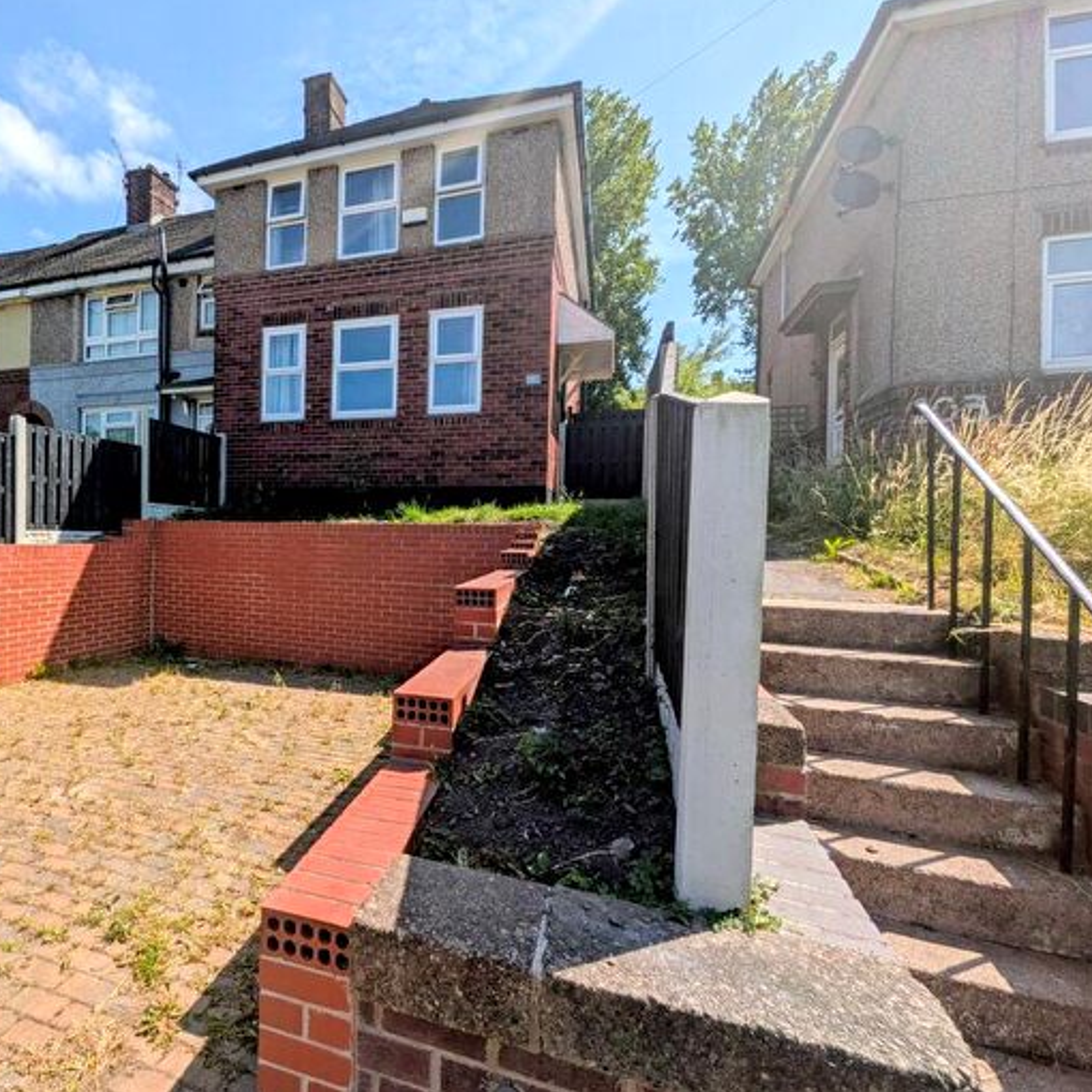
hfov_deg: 81.5
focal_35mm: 17
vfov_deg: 84.0
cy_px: 536
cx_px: 375
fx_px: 607
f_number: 2.2
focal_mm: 1.85
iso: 47
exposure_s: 1/1577
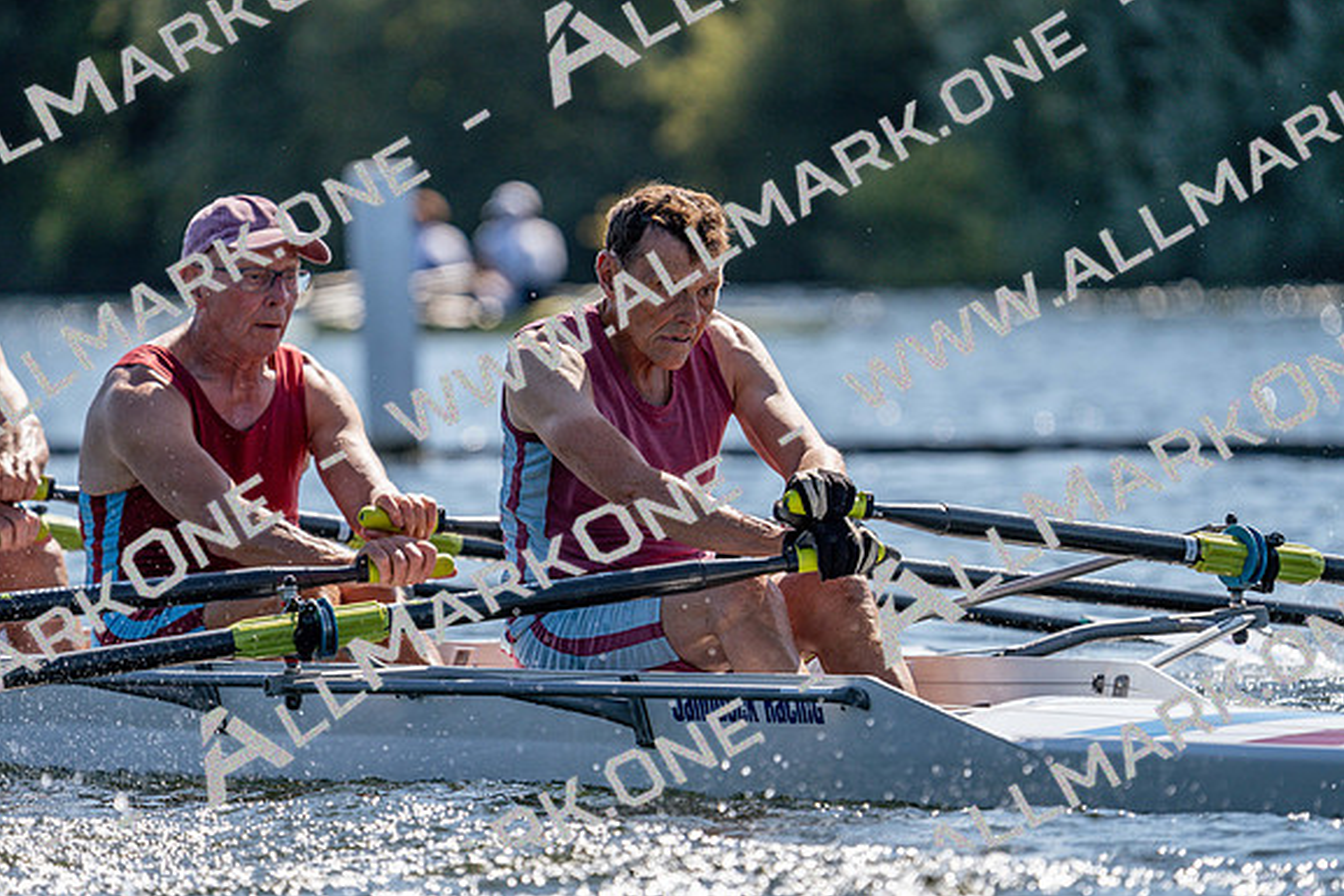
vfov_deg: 3.4
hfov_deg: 5.1
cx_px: 673
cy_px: 448
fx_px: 15160
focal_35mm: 406
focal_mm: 404
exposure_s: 1/1600
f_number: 6.3
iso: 250
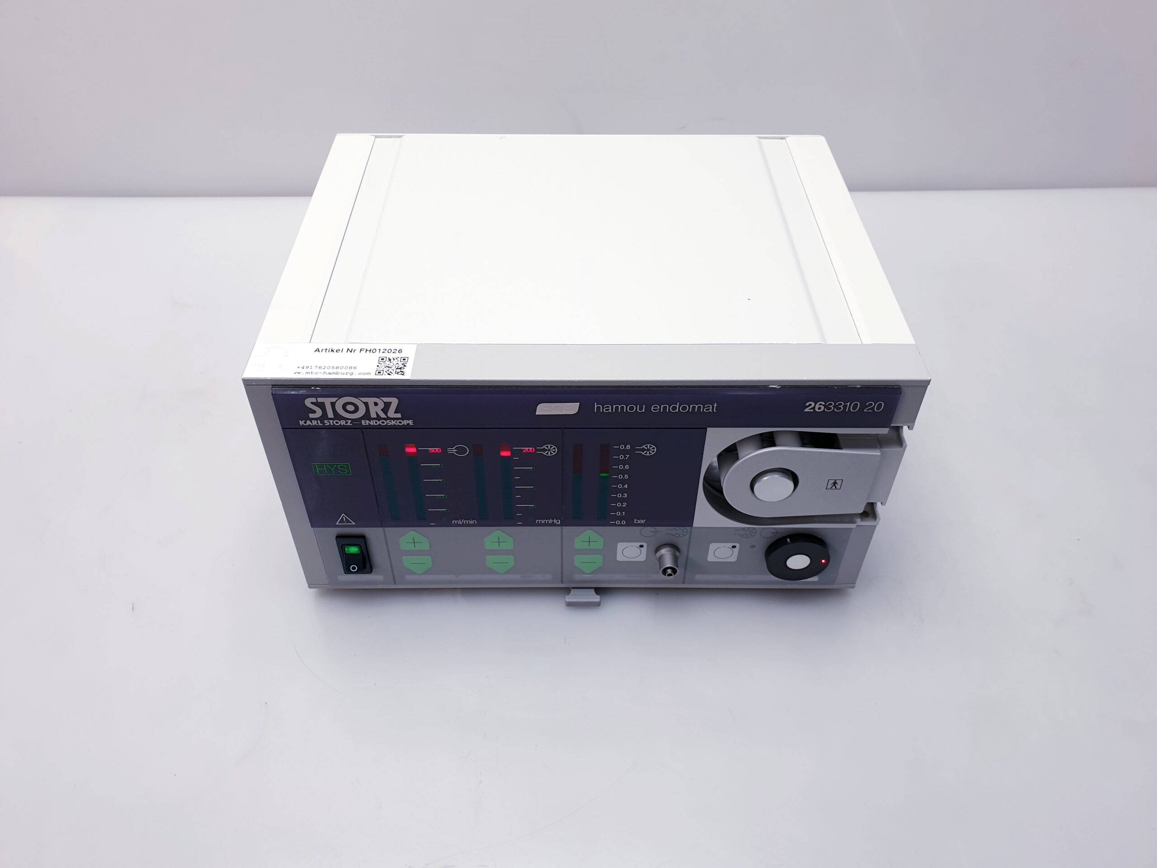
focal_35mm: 26
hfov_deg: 67.3
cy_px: 434
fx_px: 869
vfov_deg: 53.1
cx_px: 578
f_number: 2.4
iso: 50
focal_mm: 4.3
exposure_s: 1/50
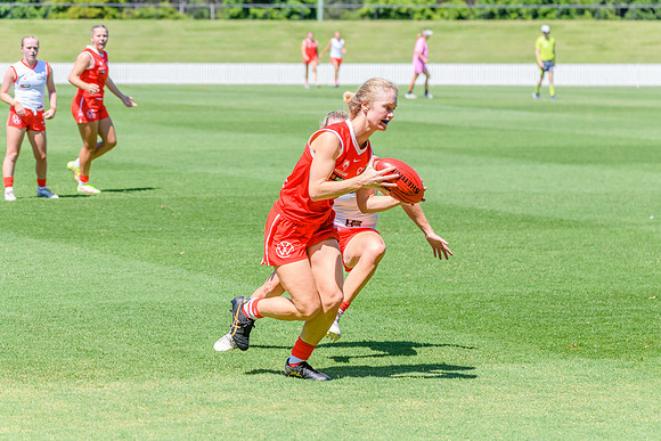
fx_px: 2920
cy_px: 220
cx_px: 330
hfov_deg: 12.9
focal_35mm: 159
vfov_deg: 8.6
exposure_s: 1/2000
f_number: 7.1
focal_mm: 150
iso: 800
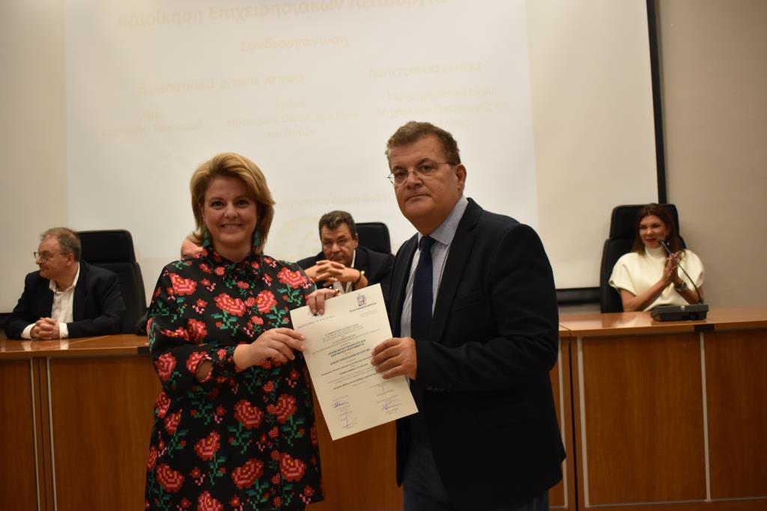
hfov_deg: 53.1
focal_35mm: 36
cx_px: 384
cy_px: 256
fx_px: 767
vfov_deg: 36.9
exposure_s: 1/160
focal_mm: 24
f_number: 4
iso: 800
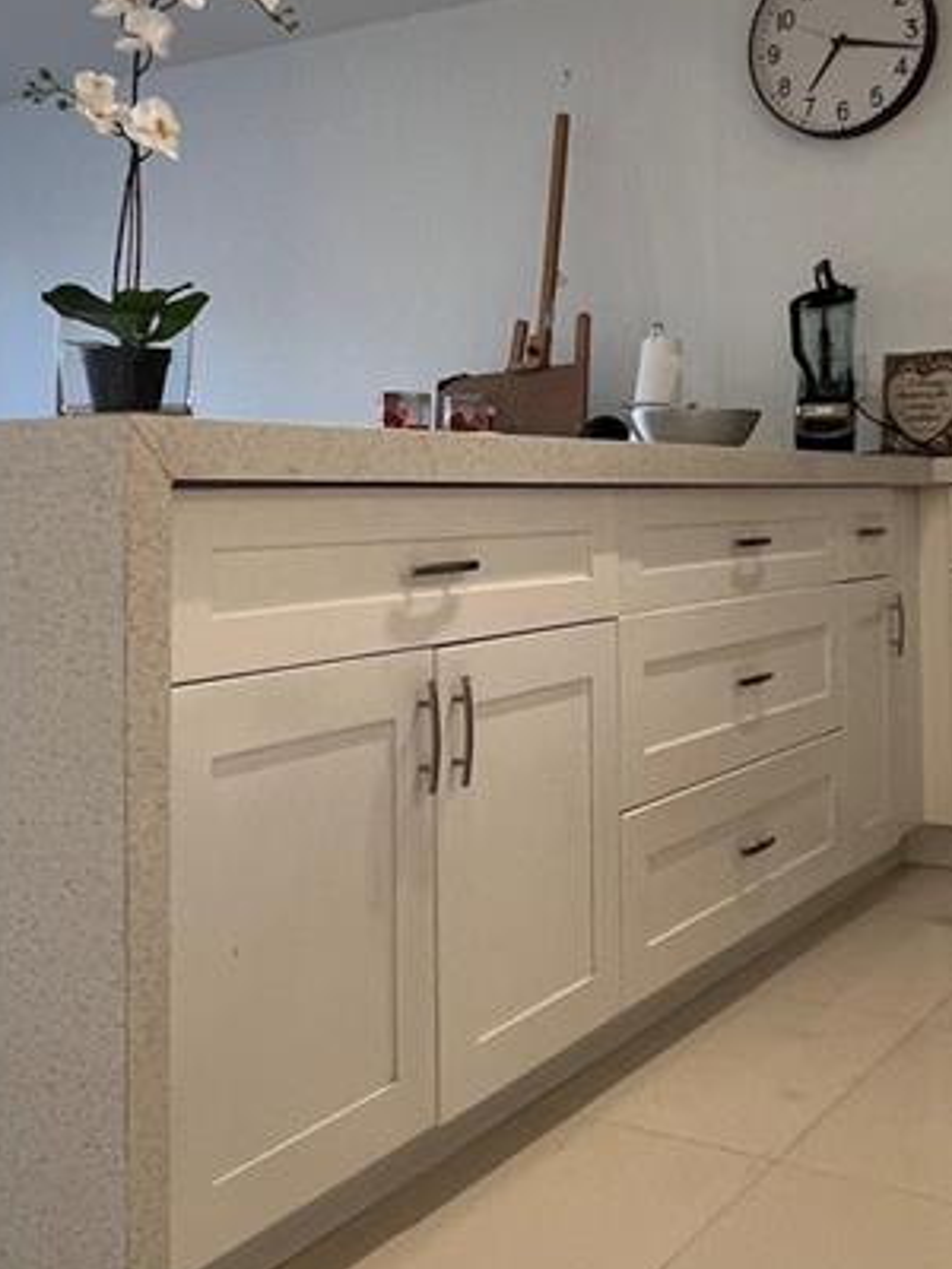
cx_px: 524
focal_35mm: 39
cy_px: 470
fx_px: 1430
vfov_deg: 47.4
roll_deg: +0.7
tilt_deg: +1.3
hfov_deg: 36.8
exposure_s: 1/60
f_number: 1.8
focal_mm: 1.57
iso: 160
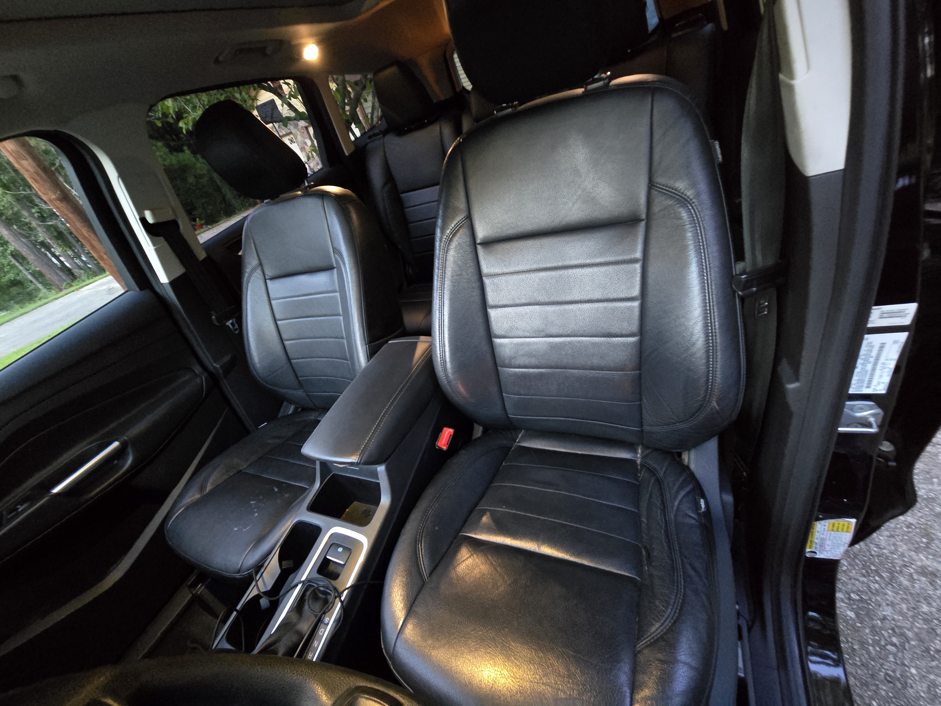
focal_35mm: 13
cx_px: 470
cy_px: 353
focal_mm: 2.2
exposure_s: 1/24
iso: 1600
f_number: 2.2
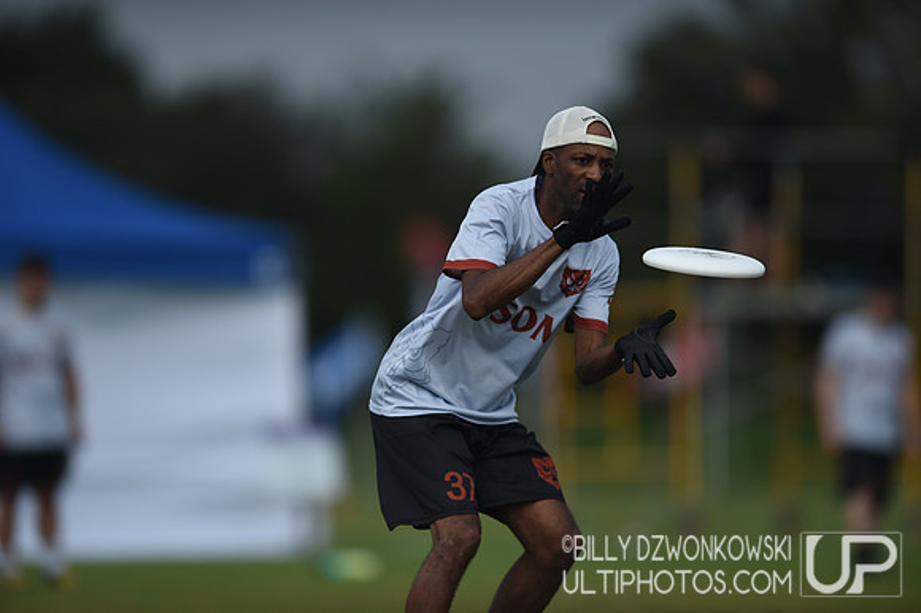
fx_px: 10227
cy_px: 306
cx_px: 460
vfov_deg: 3.4
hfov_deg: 5.2
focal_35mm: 400
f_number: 2.8
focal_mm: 400
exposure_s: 1/2500
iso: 100
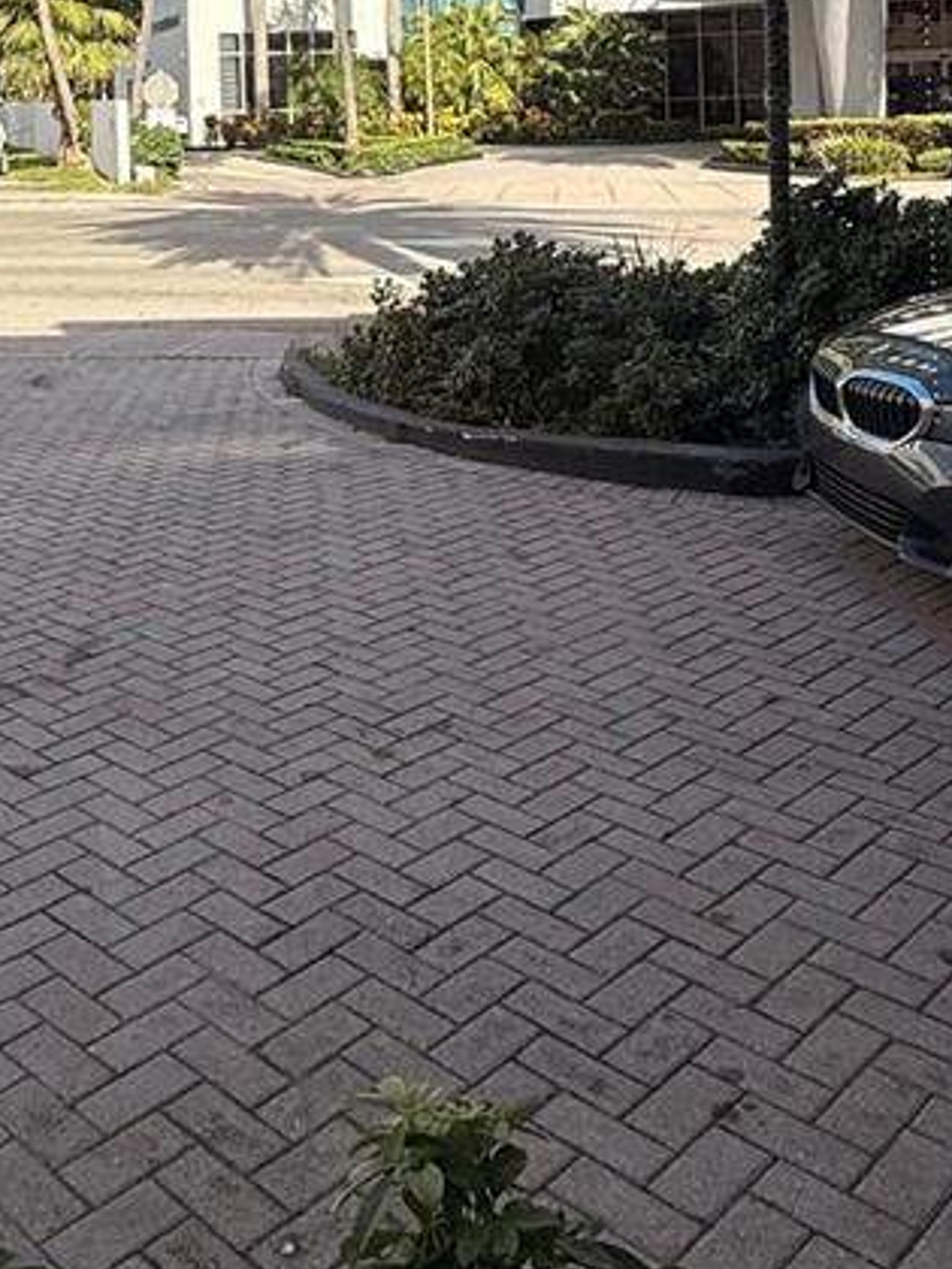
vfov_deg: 42.4
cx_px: 169
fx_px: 1467
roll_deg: -0.2
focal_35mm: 40
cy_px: 97
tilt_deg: +0.6
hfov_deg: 34.7
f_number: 2.2
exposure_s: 1/1431
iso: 50
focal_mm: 2.22
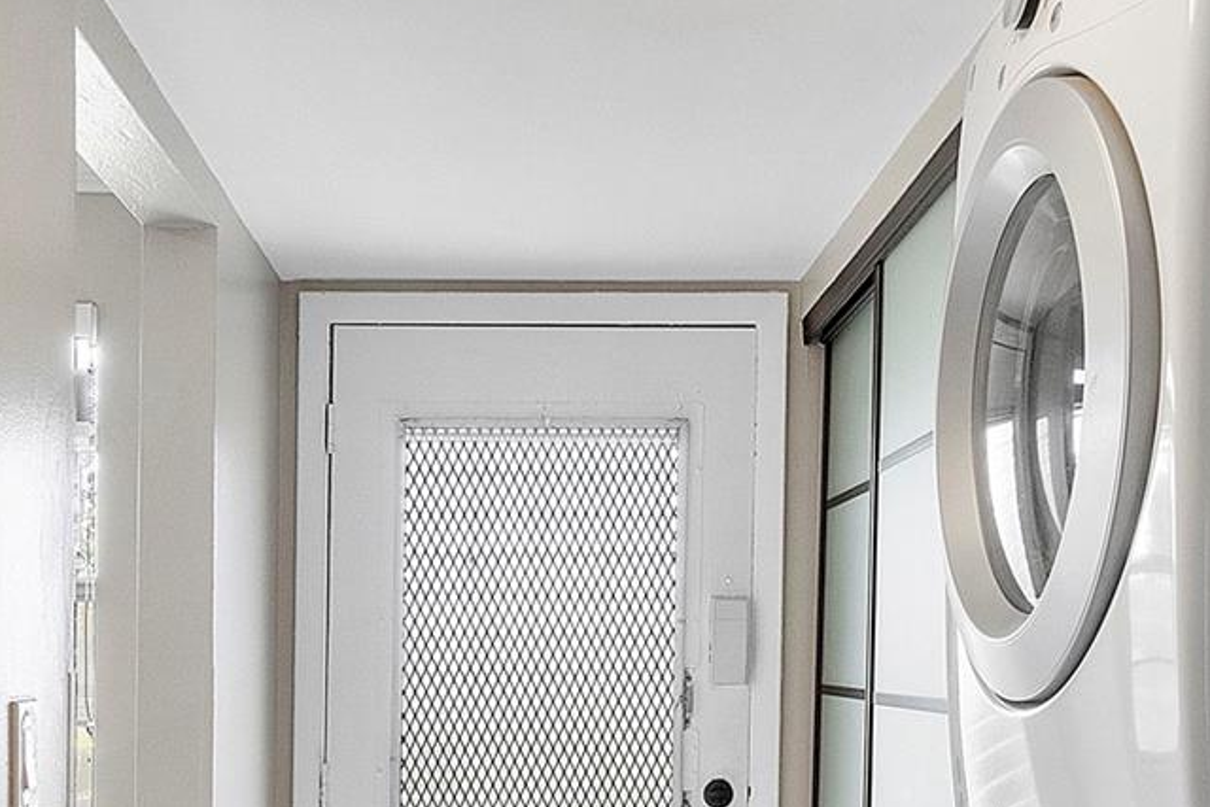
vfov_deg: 27.6
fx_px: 1614
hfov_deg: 41.0
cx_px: 537
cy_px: 625
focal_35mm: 48
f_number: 11
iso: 160
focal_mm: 10
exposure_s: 1/13
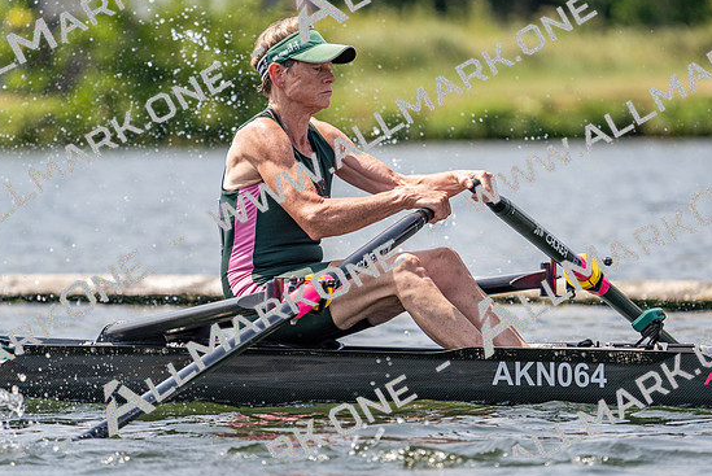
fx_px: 7858
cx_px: 367
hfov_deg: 5.2
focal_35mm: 397
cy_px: 235
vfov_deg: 3.5
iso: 250
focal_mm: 376
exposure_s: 1/1600
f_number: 6.3
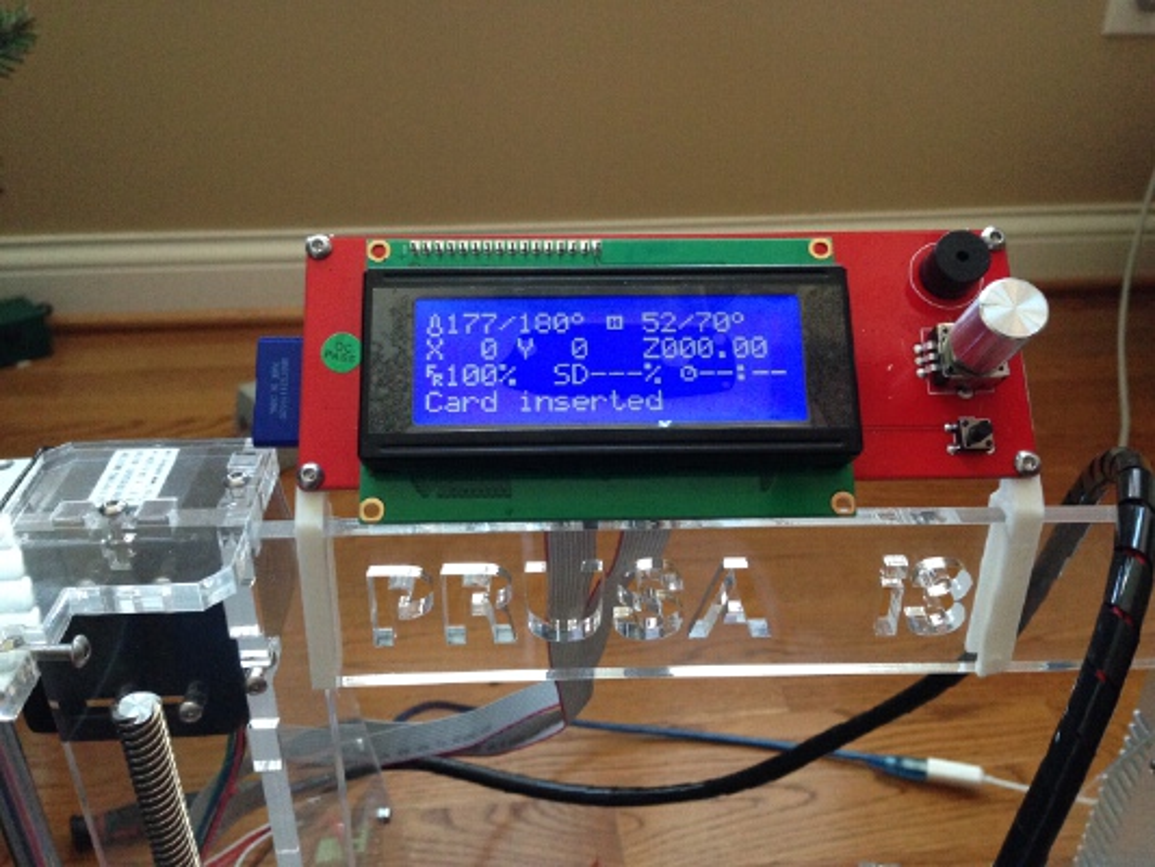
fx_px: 1101
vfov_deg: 43.0
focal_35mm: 33
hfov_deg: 55.3
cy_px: 434
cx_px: 578
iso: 400
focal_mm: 4.12
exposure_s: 1/20
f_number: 2.4
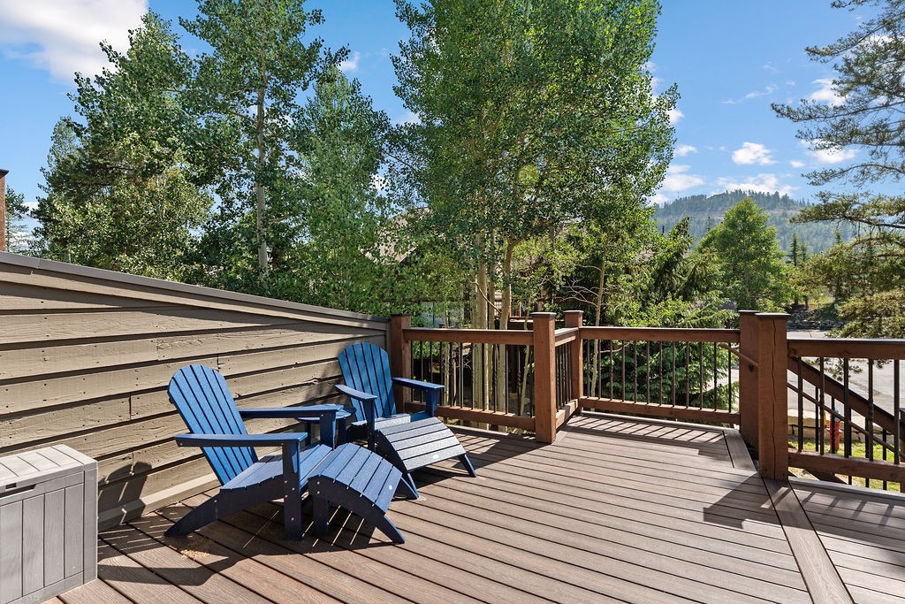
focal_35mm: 17
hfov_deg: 94.6
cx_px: 452
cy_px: 302
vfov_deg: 71.7
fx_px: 417
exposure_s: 1/160
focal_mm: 16.6
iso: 160
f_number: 8
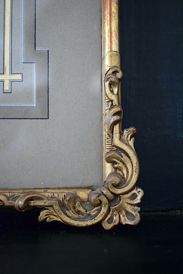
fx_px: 355
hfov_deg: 28.9
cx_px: 92
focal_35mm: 46
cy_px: 137
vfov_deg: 42.3
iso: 3200
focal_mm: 31
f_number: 4.2
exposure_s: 1/100
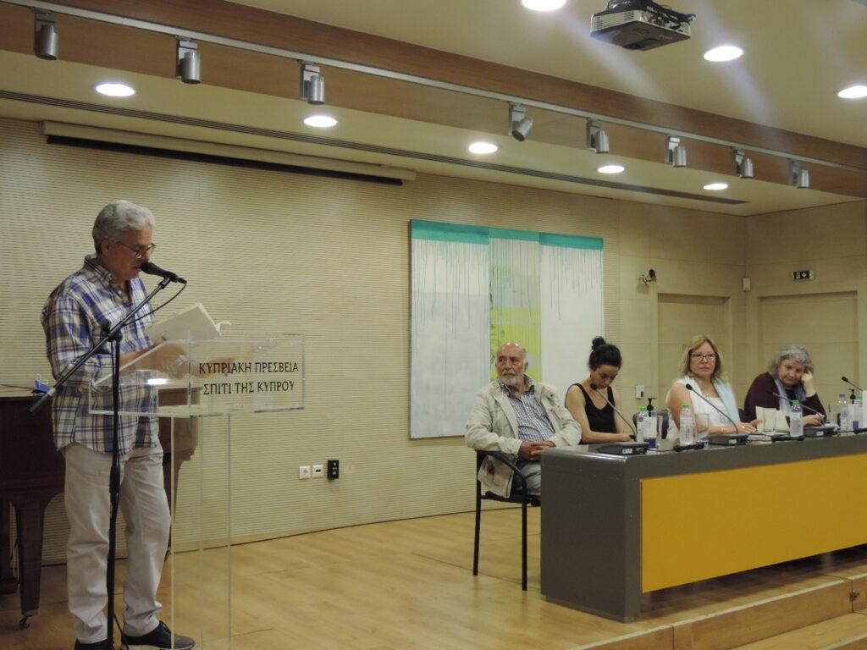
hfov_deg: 46.8
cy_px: 325
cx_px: 434
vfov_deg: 36.0
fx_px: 1002
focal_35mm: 40
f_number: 3.3
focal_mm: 7.1
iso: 400
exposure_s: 1/30
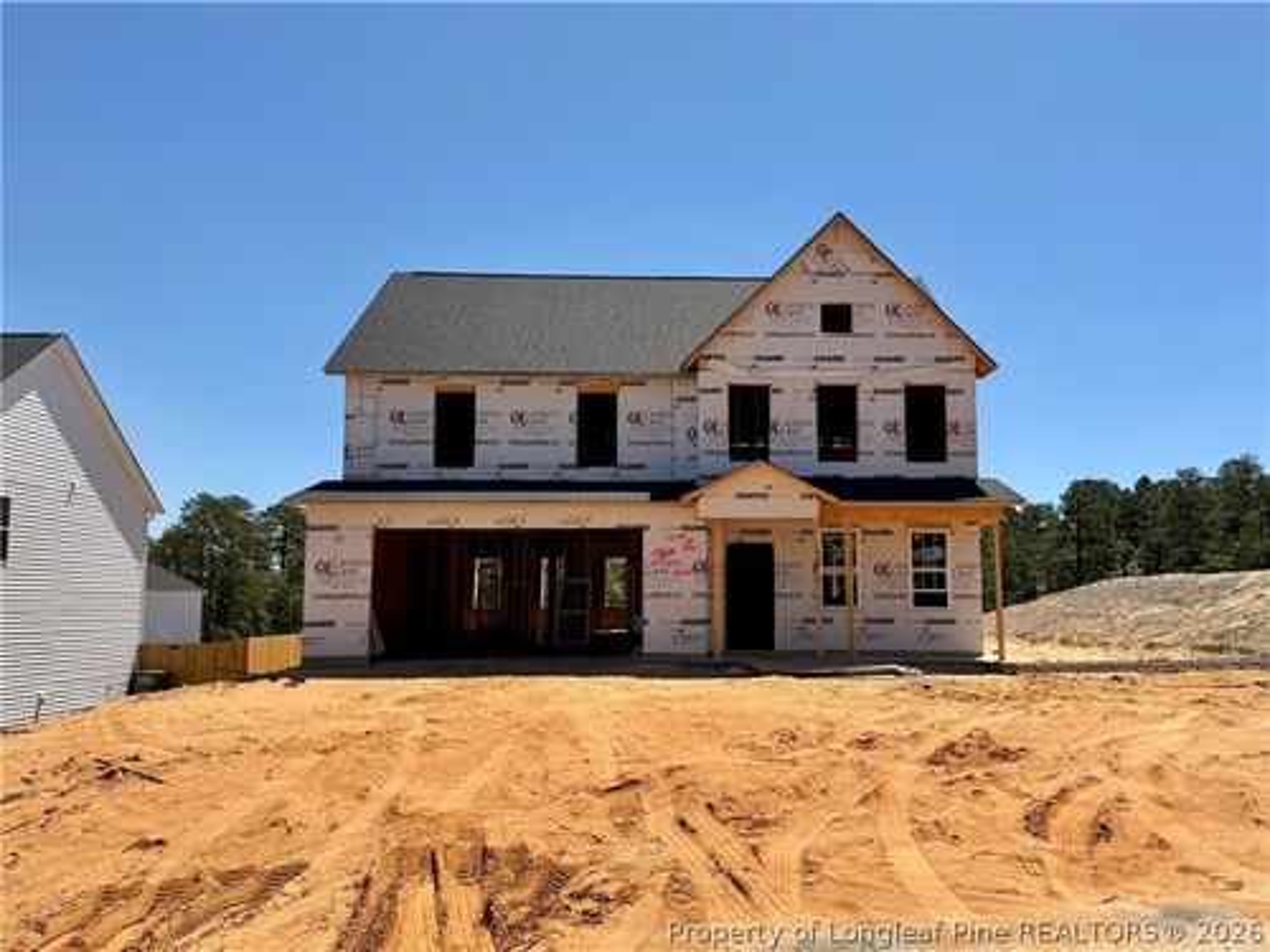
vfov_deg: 56.8
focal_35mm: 24
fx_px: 881
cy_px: 476
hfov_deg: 71.6
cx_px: 635
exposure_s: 1/8130
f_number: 1.78
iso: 80
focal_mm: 6.76
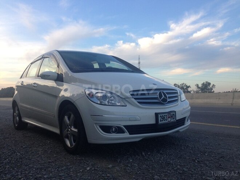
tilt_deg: +1.3
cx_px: 120
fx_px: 229
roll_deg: +0.4
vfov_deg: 42.9
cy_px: 90
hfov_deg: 55.4
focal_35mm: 33
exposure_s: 1/193
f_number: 2.4
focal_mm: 4.12
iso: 50
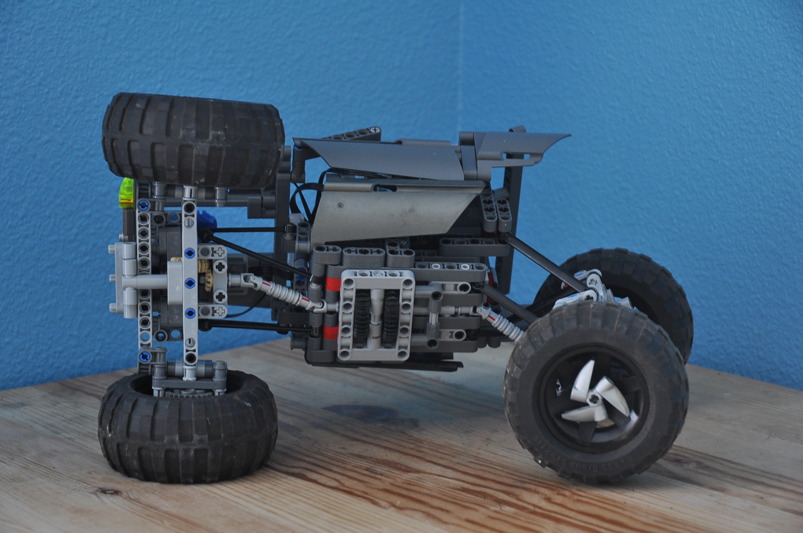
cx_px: 402
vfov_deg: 13.0
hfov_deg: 19.5
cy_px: 266
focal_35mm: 105
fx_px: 2339
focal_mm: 70
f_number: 6.3
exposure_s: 1/6
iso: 400
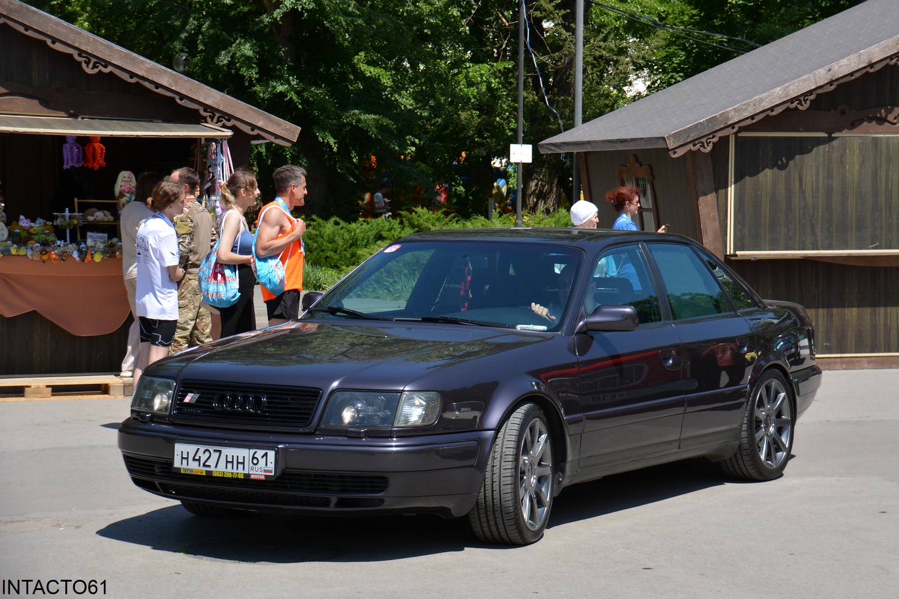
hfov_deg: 26.0
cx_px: 450
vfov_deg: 17.5
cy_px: 300
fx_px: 1947
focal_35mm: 78
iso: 400
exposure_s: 1/1600
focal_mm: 52
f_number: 6.3
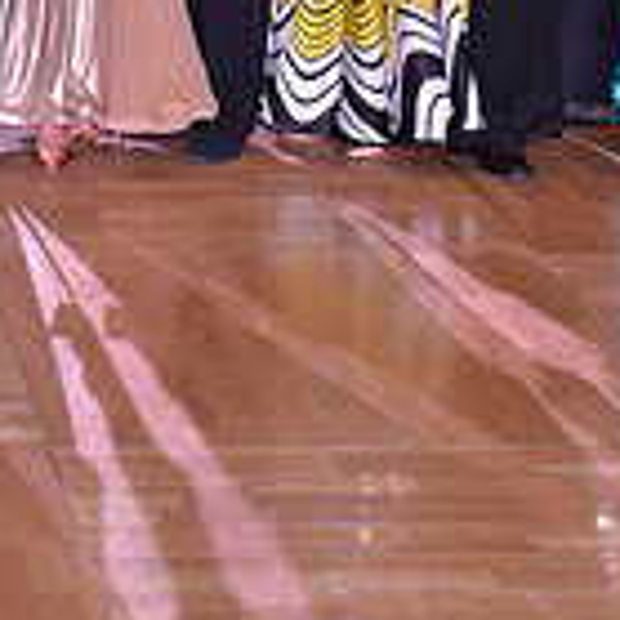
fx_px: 2877
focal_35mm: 142
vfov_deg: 11.9
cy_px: -225
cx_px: -107
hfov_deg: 12.0
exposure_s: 1/250
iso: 2500
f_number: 5.6
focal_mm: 40
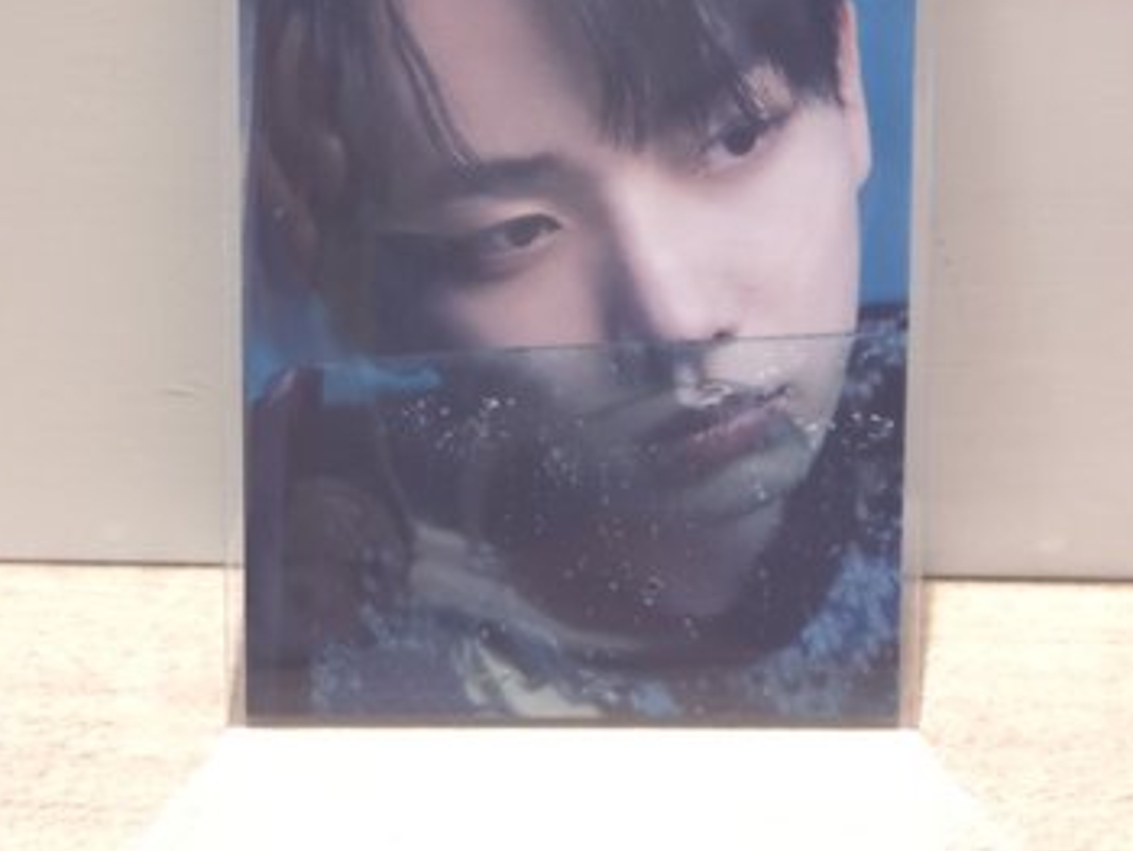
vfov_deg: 14.0
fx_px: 3439
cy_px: 108
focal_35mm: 105
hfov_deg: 18.7
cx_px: 609
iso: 320
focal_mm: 7
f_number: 2.4
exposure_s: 1/30
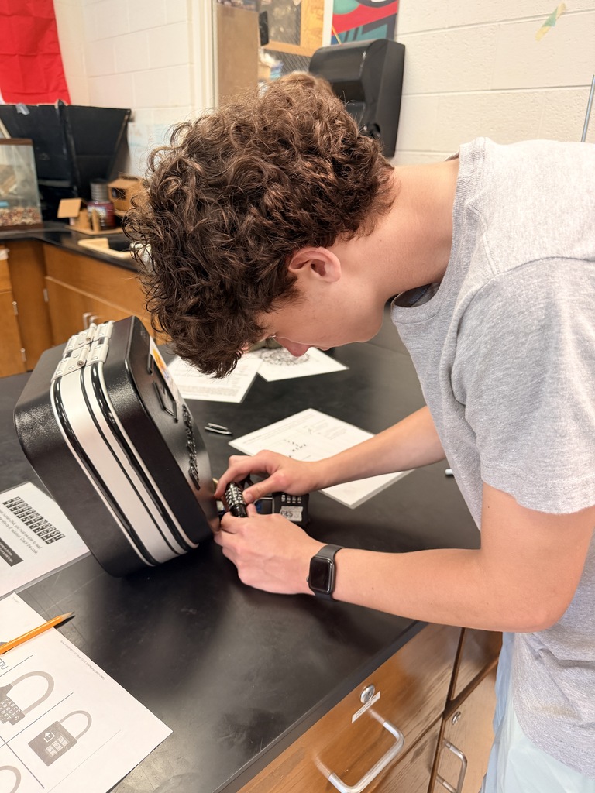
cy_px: 396
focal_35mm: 24
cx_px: 298
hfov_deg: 56.8
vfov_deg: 71.6
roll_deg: -2.4
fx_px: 550
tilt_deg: -24.4
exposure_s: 1/60
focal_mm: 6.76
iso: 250
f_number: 1.78
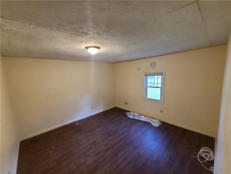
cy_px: 87
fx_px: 87
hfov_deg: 106.2
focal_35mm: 13
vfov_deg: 89.9
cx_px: 116
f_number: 2.2
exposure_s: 1/60
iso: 250
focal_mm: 2.2
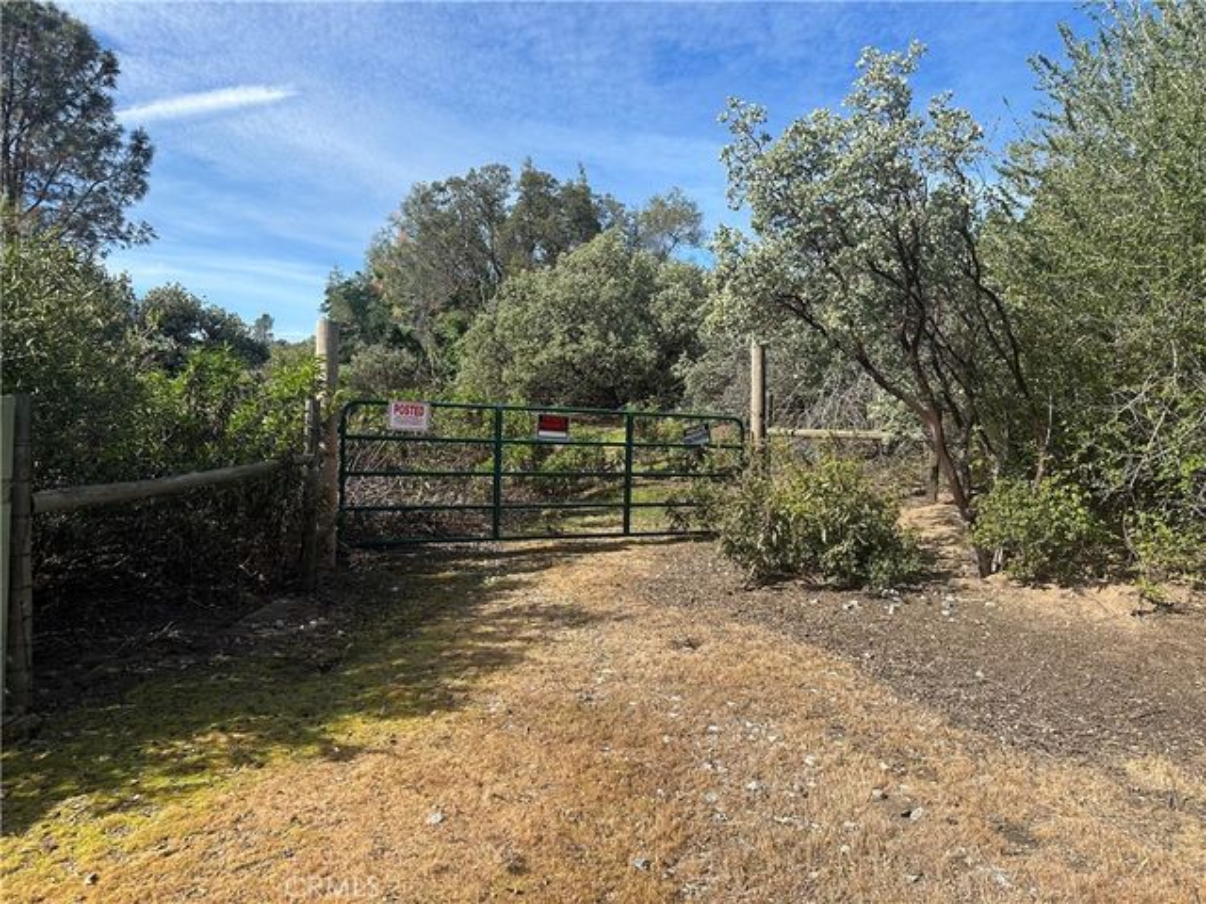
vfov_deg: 56.8
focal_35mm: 24
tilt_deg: -1.0
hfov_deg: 71.6
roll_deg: -2.9
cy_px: 452
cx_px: 603
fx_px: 836
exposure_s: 1/2967
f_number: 1.78
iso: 80
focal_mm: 6.86
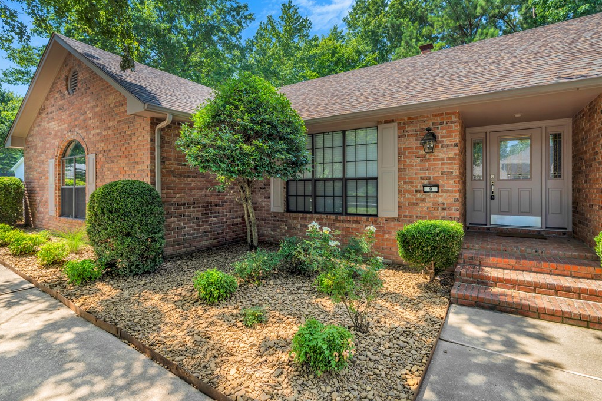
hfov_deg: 93.2
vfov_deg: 70.4
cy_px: 197
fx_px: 284
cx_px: 312
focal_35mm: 17
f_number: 6.3
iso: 100
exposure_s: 1/50
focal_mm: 16
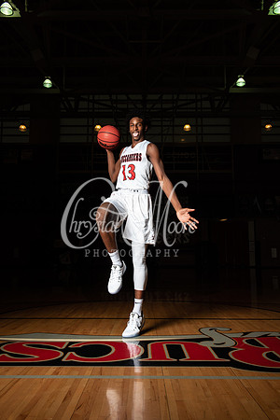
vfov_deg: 58.7
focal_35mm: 32
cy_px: 210
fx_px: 373
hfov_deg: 41.1
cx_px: 140
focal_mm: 32
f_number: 14
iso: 320
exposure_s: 1/200
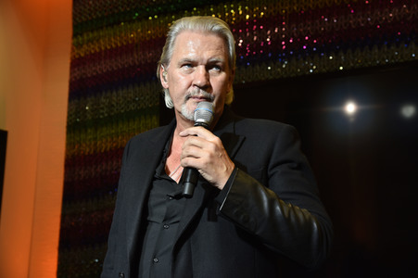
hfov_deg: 30.5
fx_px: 766
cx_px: 209
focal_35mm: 66
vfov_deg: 20.6
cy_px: 139
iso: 640
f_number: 6.3
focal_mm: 66
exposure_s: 1/125
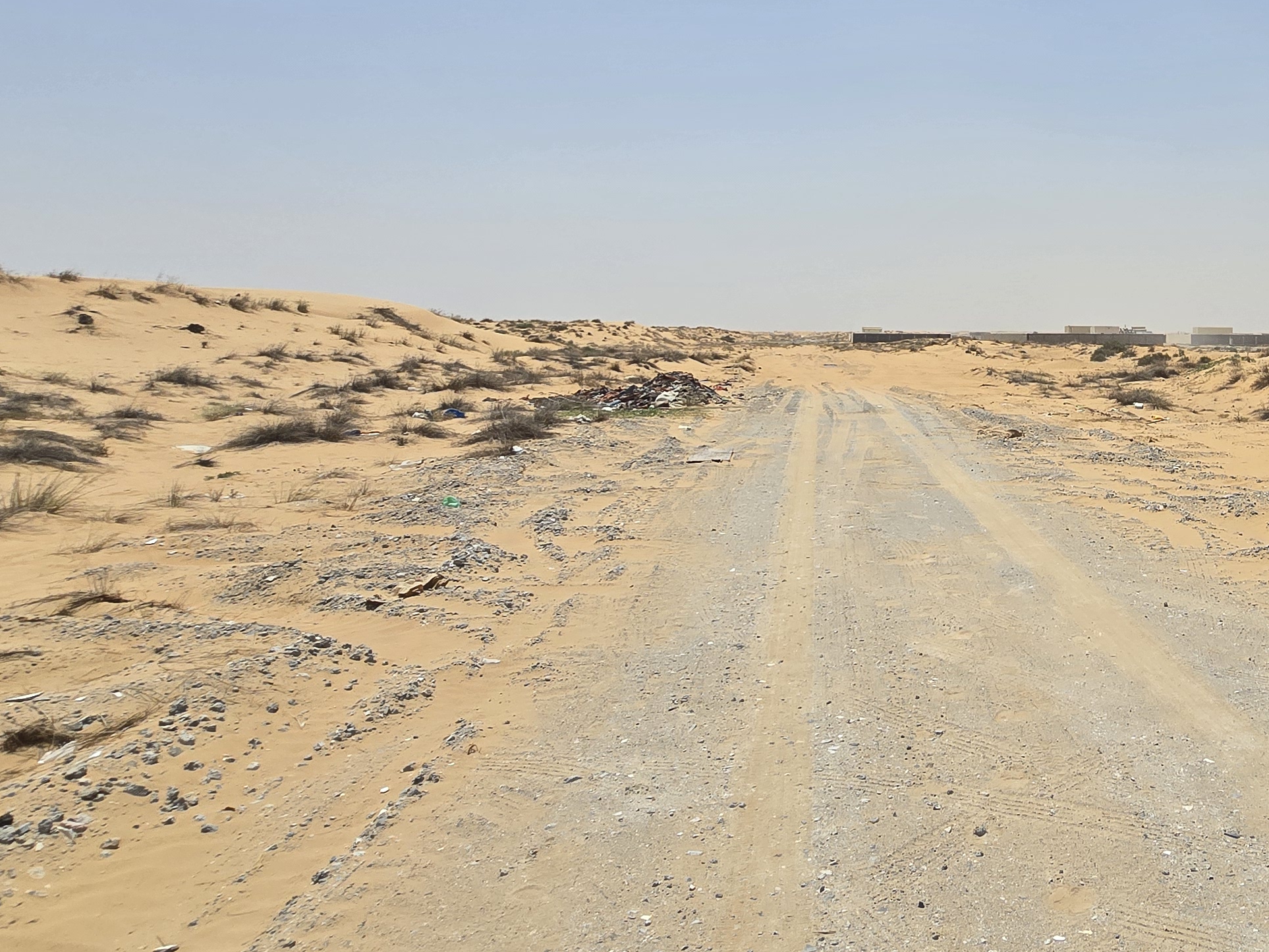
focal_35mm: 27
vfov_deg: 49.6
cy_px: 253
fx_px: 990
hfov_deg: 56.5
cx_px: 1138
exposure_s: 1/4704
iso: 50
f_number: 2.2
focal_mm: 2.2
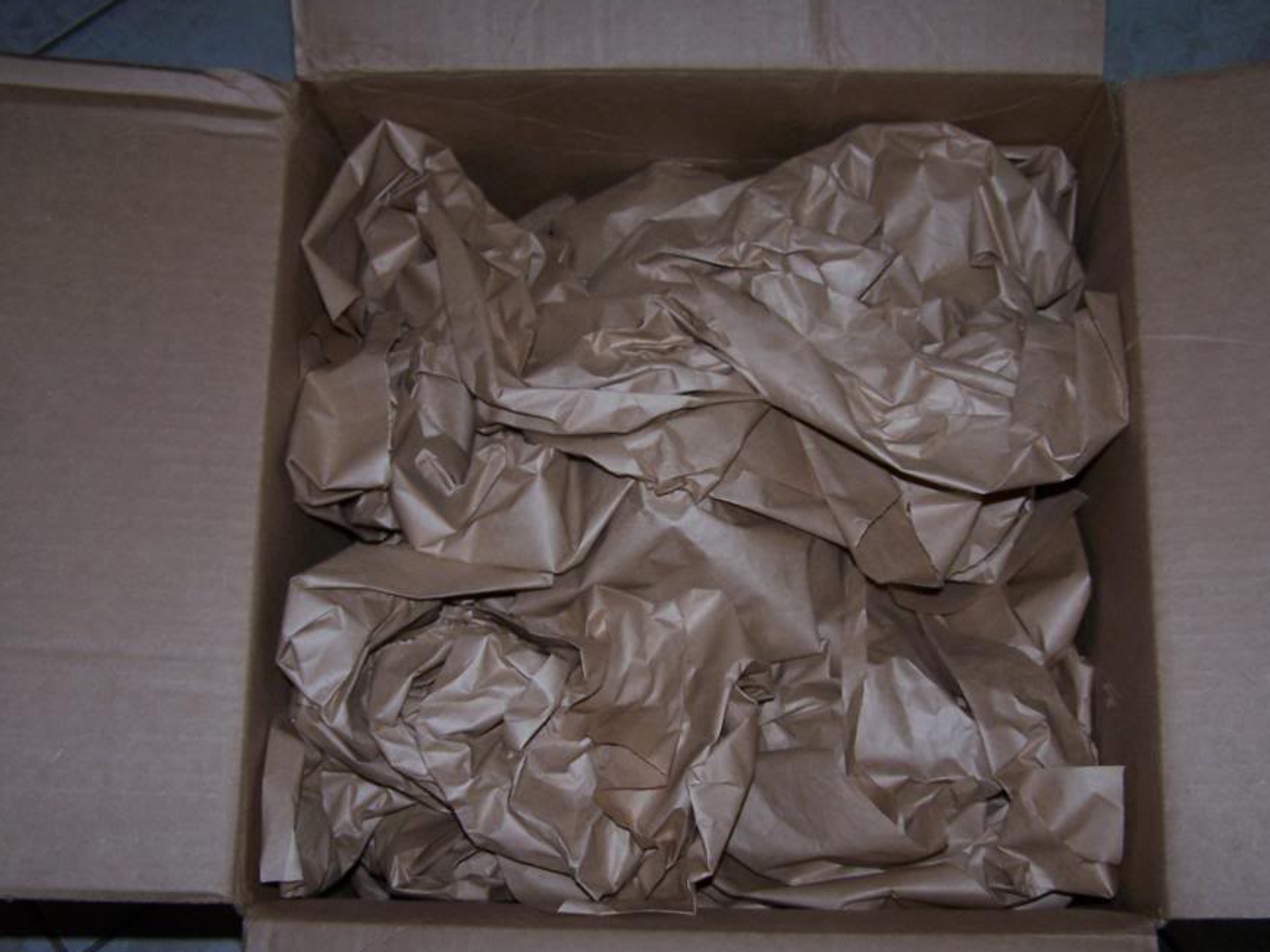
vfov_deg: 32.2
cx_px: 703
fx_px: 1651
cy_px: 528
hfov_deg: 42.0
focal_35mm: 45
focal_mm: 6.3
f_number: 2.8
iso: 80
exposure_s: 1/60
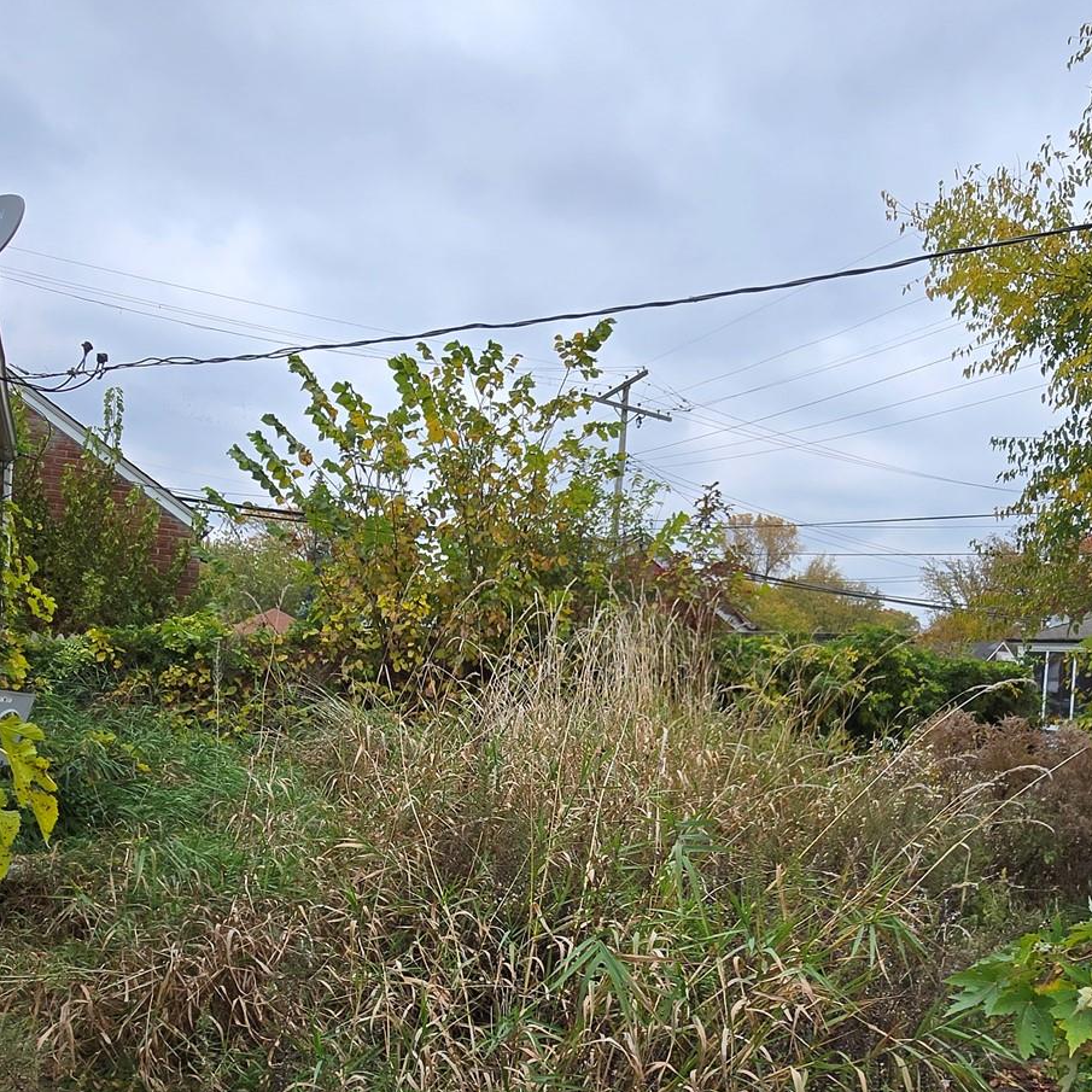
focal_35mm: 26
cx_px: 635
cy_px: 730
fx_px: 928
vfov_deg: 59.5
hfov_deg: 60.6
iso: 25
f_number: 2.2
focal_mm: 1.7
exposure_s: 1/353
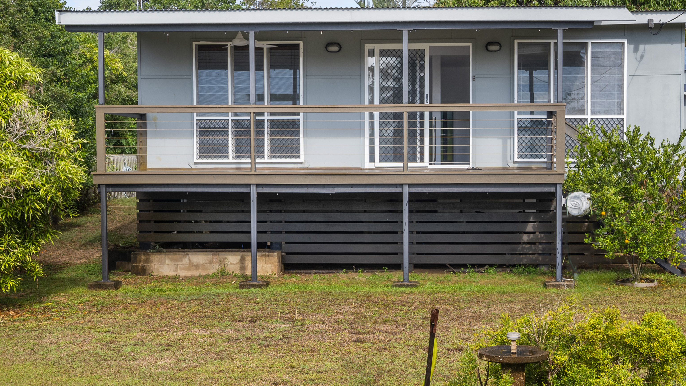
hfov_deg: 34.3
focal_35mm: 61
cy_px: 101
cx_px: 396
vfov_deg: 19.6
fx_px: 1110
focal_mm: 30
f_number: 8
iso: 400
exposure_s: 1/200
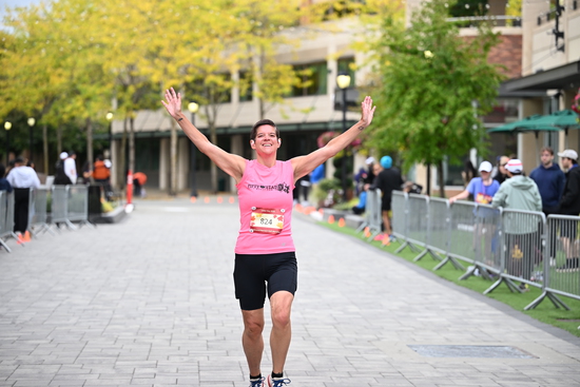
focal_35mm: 98
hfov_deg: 20.8
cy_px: 194
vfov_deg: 14.0
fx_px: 1579
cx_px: 290
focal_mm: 98
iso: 640
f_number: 2.8
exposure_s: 1/2000
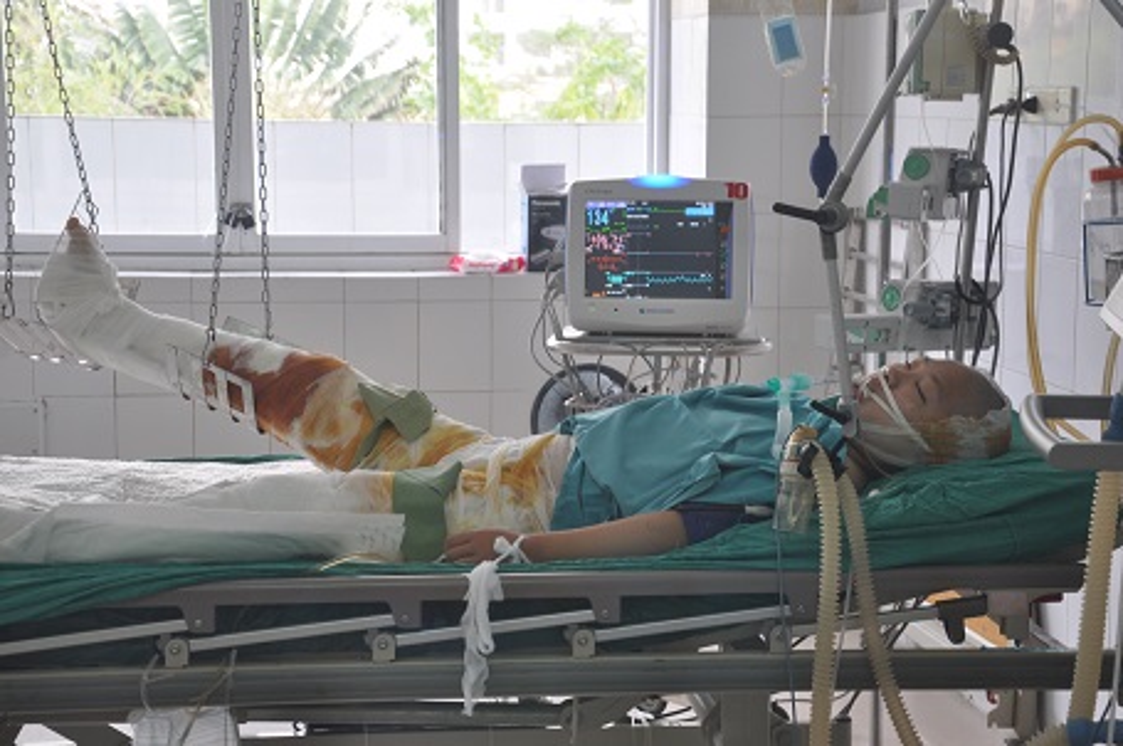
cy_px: 373
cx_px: 562
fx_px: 2336
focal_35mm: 75
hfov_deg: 27.0
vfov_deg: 18.1
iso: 400
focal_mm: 50
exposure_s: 1/30
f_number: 5.6
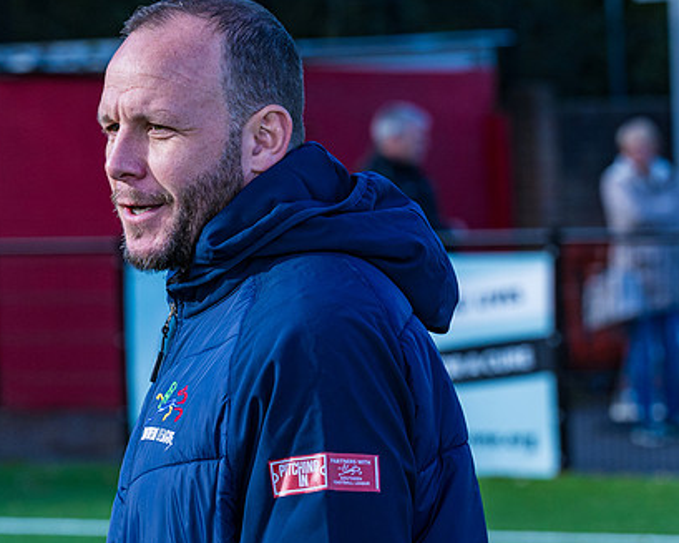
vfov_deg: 6.5
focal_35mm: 238
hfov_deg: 8.1
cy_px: 292
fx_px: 4782
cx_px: 338
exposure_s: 1/640
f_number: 5
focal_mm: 100
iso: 200
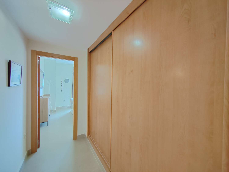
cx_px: 114
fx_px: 86
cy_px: 86
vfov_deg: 89.9
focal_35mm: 13
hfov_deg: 106.2
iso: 800
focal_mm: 2.16
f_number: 2.2
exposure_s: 1/33
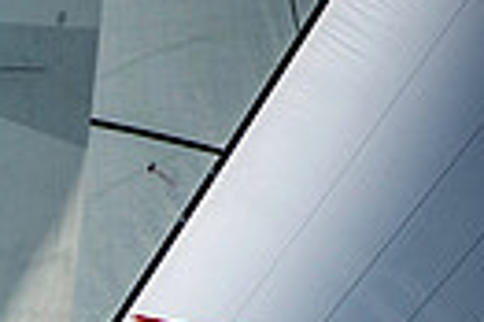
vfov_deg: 0.9
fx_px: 21417
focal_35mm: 1595
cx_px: -569
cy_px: 637
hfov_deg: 1.3
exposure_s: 1/3200
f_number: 5
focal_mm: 360
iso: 400
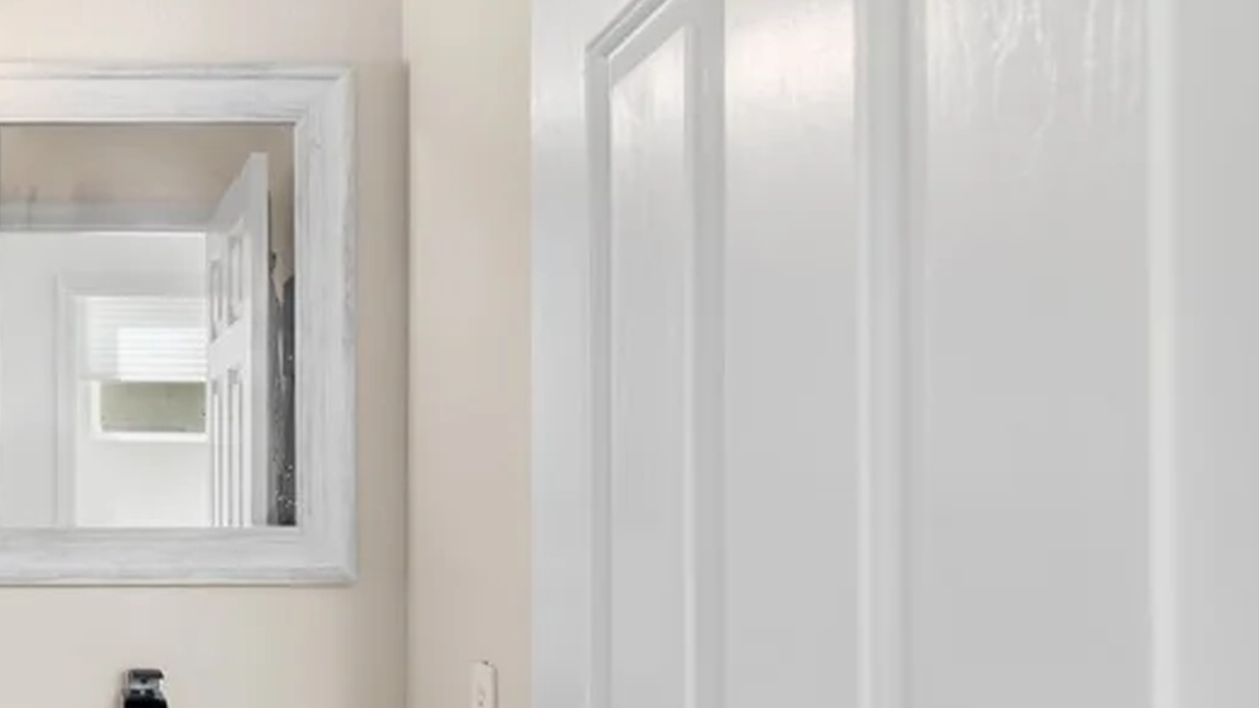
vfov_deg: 33.1
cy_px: 523
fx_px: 1168
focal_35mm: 35
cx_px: 82
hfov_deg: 49.2
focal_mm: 17
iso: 400
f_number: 8
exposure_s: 1/4
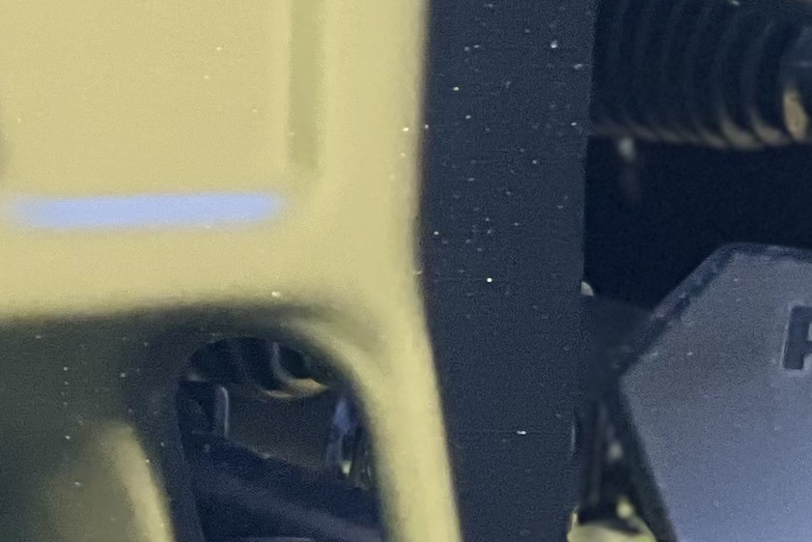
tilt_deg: -8.2
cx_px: -948
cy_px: 375
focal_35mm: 384
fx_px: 8662
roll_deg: -0.4
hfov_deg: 5.2
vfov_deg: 3.6
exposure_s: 1/121
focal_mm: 9
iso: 125
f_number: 2.8
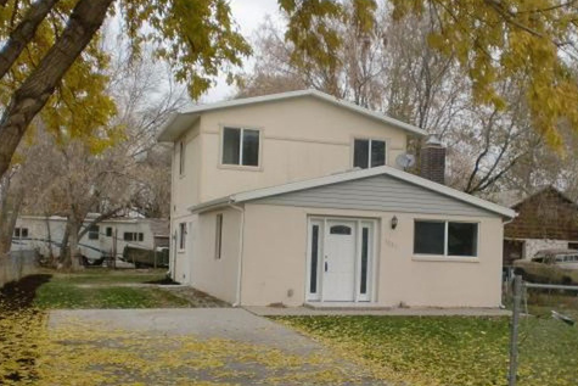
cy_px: 223
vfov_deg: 27.5
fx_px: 787
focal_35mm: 49
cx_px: 382
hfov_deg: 39.9
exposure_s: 1/400
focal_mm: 6.3
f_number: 3.1
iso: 64
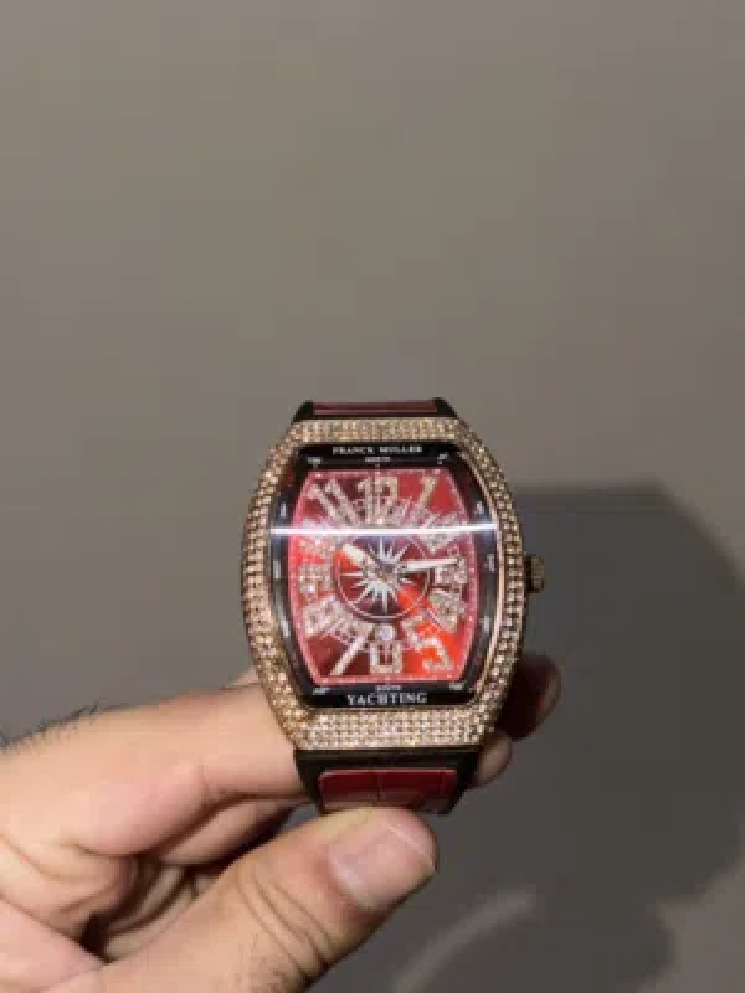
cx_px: 372
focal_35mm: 48
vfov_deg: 39.7
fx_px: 1377
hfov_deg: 30.3
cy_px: 496
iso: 50
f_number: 1.78
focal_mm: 6.76
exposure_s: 1/50
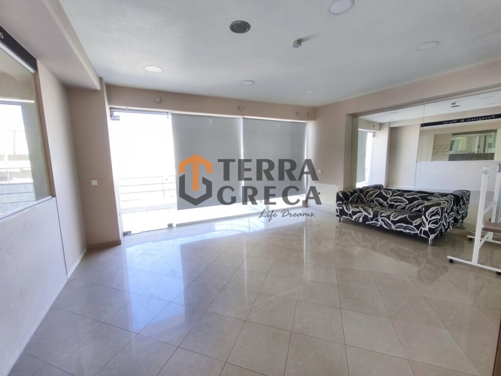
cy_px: 188
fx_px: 217
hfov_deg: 98.2
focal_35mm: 15
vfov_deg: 81.7
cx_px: 250
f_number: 2.2
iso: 50
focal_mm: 1.91
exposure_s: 1/50
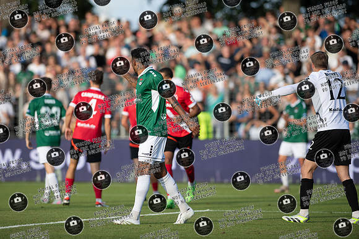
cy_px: 104
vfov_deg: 4.0
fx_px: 3448
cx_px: 154
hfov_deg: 6.0
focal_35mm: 346
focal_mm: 300
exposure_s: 1/1600
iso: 280
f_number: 3.2
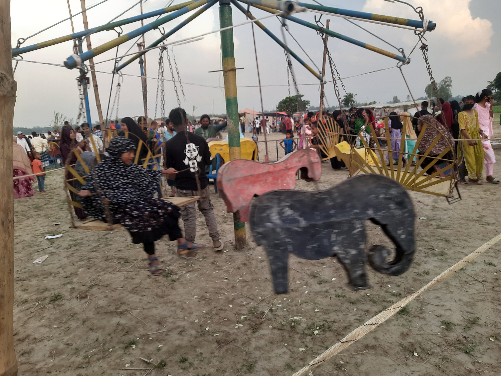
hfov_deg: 69.4
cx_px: 250
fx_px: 362
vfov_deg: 54.9
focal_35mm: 25
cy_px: 188
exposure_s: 1/137
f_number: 2
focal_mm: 4.6
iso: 20
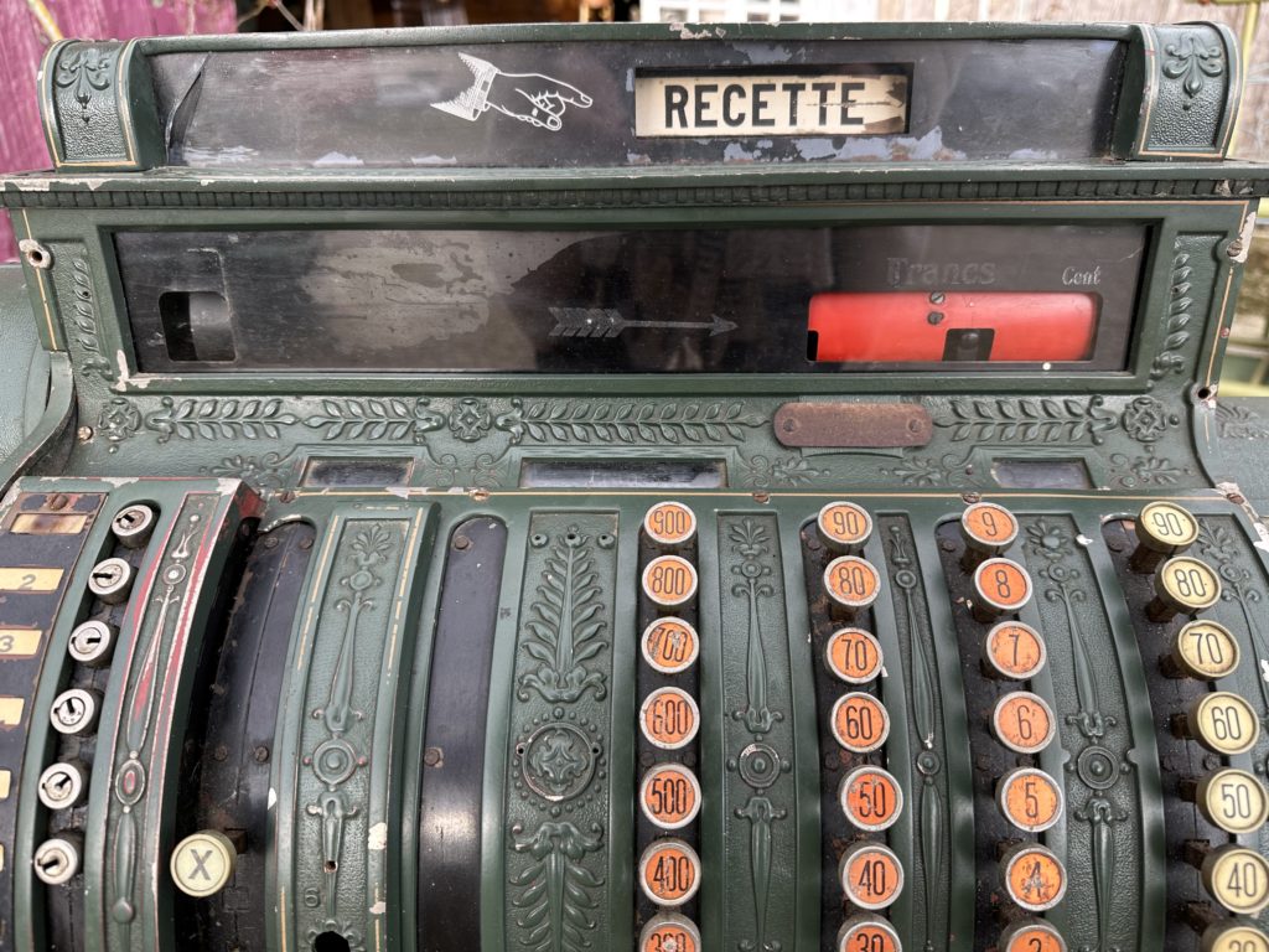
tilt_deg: -24.4
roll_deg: +1.1
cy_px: 476
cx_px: 634
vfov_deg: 56.8
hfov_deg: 71.6
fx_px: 880
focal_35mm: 24
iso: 64
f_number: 1.78
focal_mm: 6.86
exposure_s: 1/129
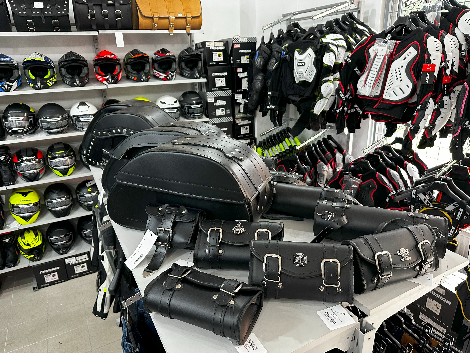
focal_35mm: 24
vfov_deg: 56.8
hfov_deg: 71.6
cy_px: 176
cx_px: 235
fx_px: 326
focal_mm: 6.86
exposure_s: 1/50
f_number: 1.78
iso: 250
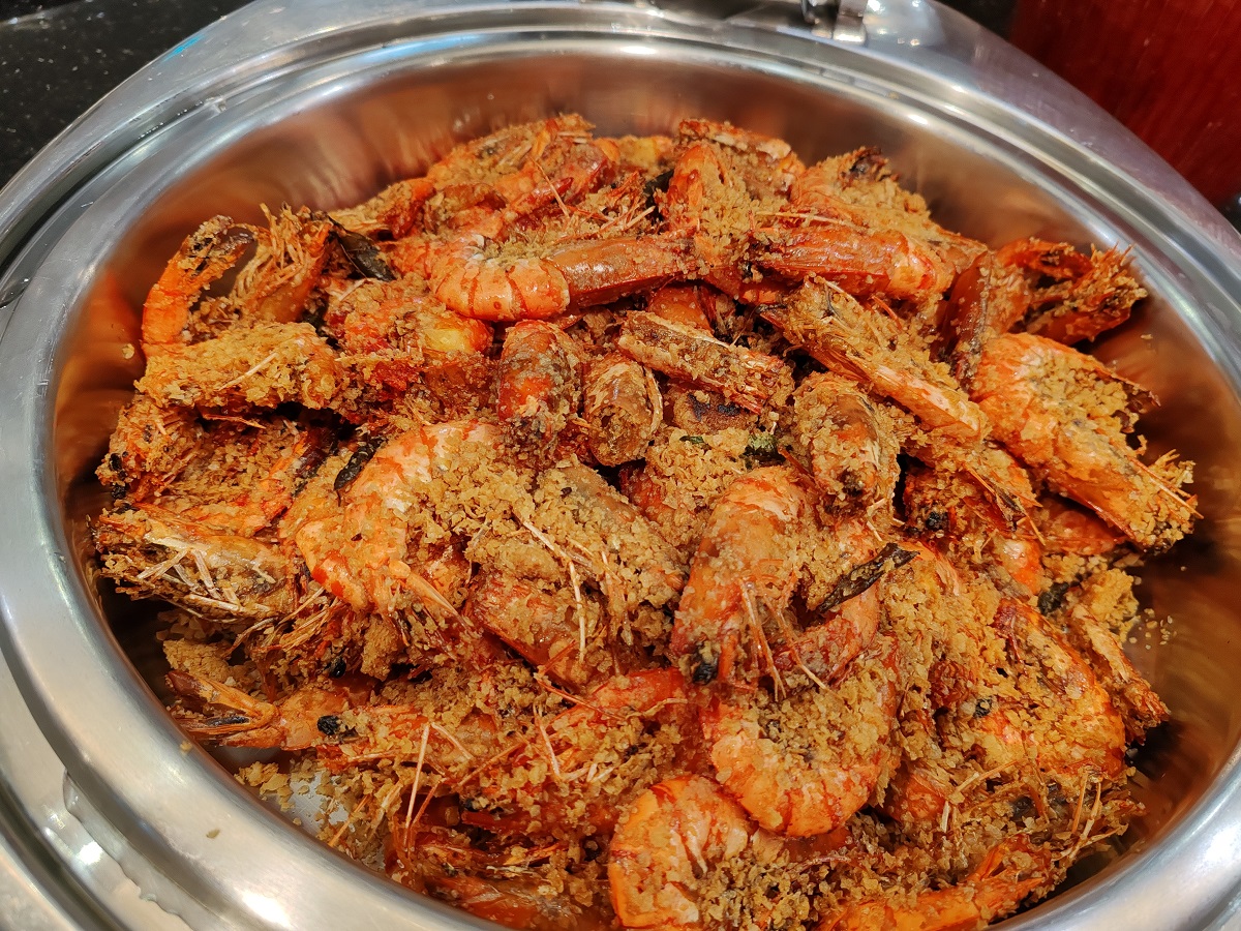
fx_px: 968
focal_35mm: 27
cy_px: 466
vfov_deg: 51.4
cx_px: 620
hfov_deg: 65.3
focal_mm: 6.12
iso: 800
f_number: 1.9
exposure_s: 1/50
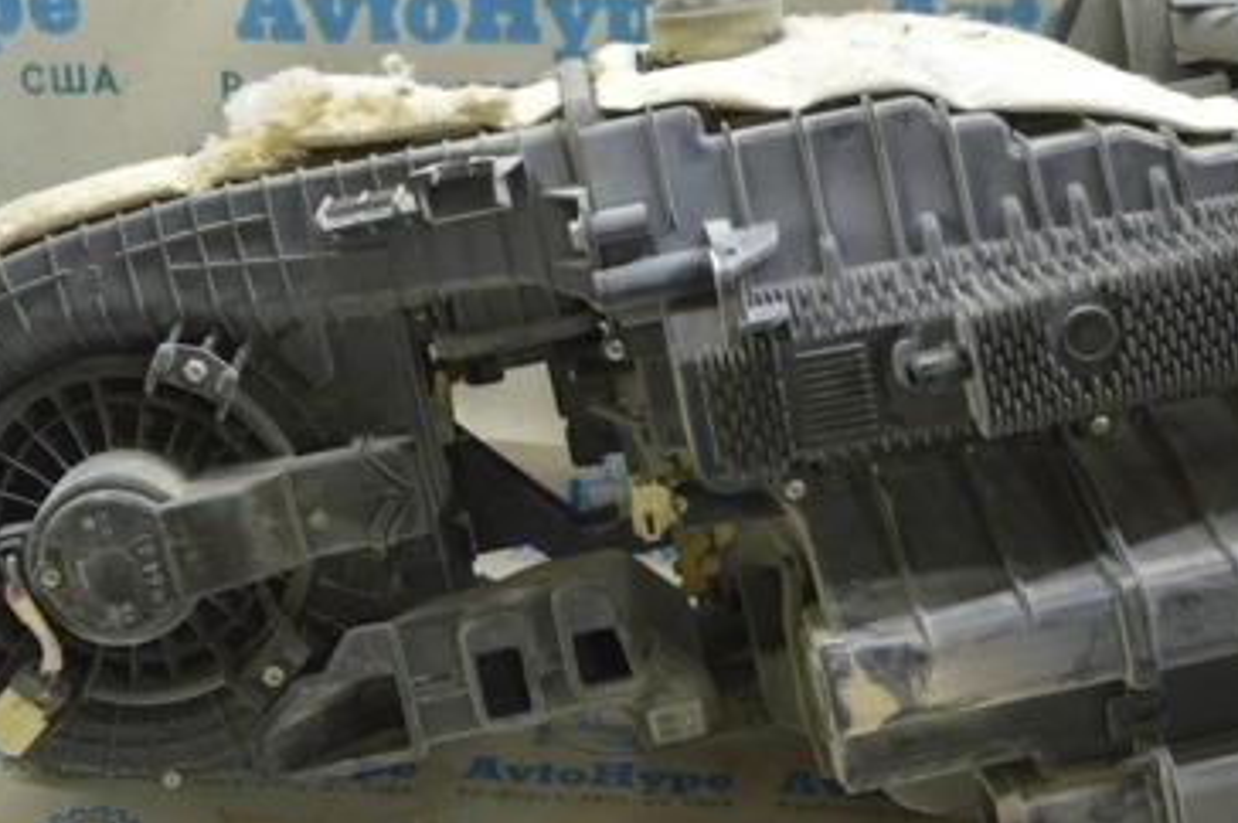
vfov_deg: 20.6
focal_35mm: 66
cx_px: 687
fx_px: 2263
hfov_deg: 30.6
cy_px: 440
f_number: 5.6
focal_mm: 25
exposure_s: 1/20
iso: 400
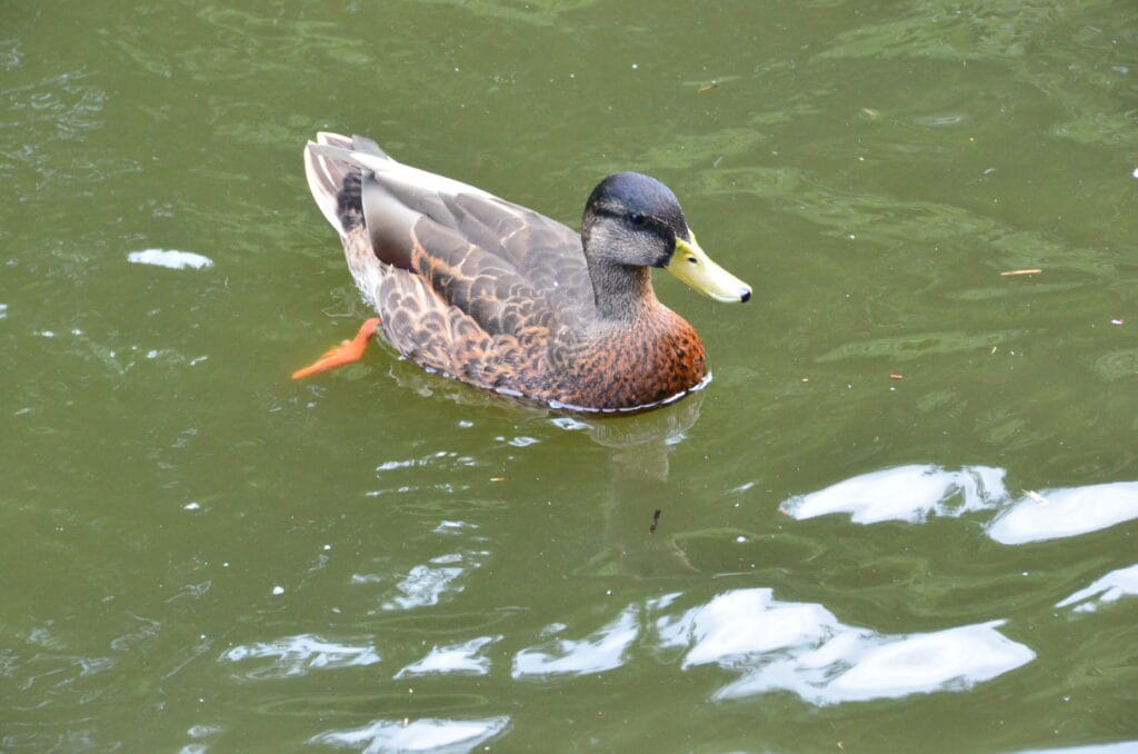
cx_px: 569
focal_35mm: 202
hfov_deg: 10.2
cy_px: 377
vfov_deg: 6.8
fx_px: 6387
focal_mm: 135
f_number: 10
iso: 3200
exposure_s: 1/250
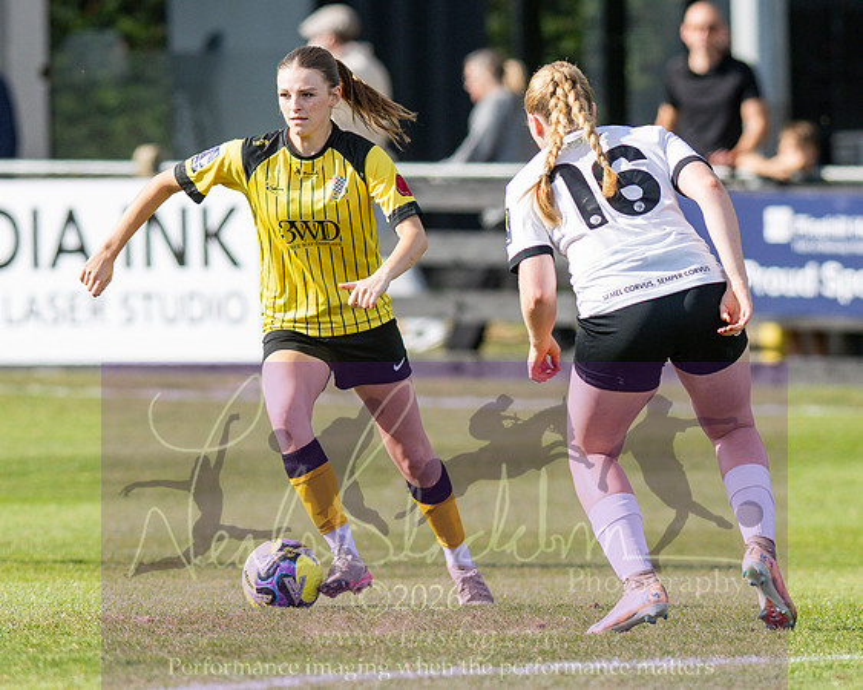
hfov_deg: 2.6
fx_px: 18843
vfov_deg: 2.1
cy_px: 398
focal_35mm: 738
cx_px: 275
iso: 200
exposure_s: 1/2000
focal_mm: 300
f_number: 4
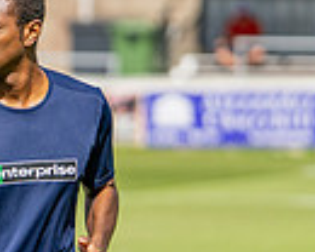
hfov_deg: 3.1
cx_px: -193
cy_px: 267
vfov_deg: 2.5
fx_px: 5771
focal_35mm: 619
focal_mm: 85
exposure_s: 1/6400
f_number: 1.6
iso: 72
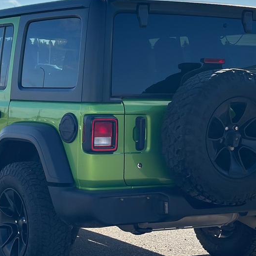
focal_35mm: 104
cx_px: 76
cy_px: 128
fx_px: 870
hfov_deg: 16.7
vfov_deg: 16.7
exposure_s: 1/7092
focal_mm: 6.86
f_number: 1.78
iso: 100
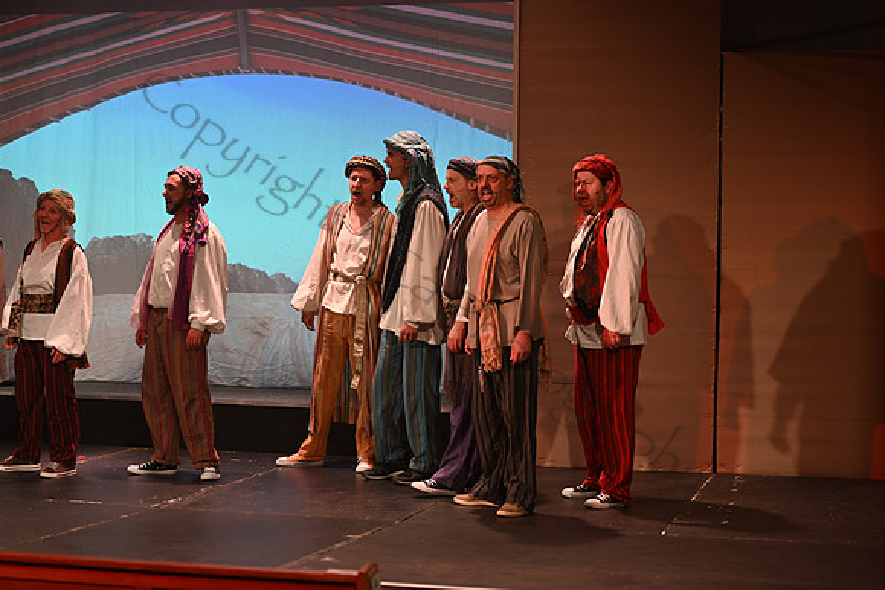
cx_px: 442
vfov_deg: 19.5
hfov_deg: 28.8
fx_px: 1721
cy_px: 295
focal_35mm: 70
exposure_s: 1/80
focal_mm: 70
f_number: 2.8
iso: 640
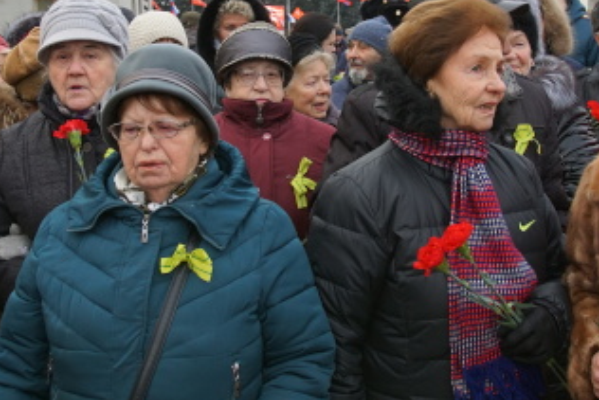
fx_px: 949
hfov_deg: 35.0
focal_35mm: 57
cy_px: 95
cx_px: 296
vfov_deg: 23.5
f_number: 4
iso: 640
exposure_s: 1/160
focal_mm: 20
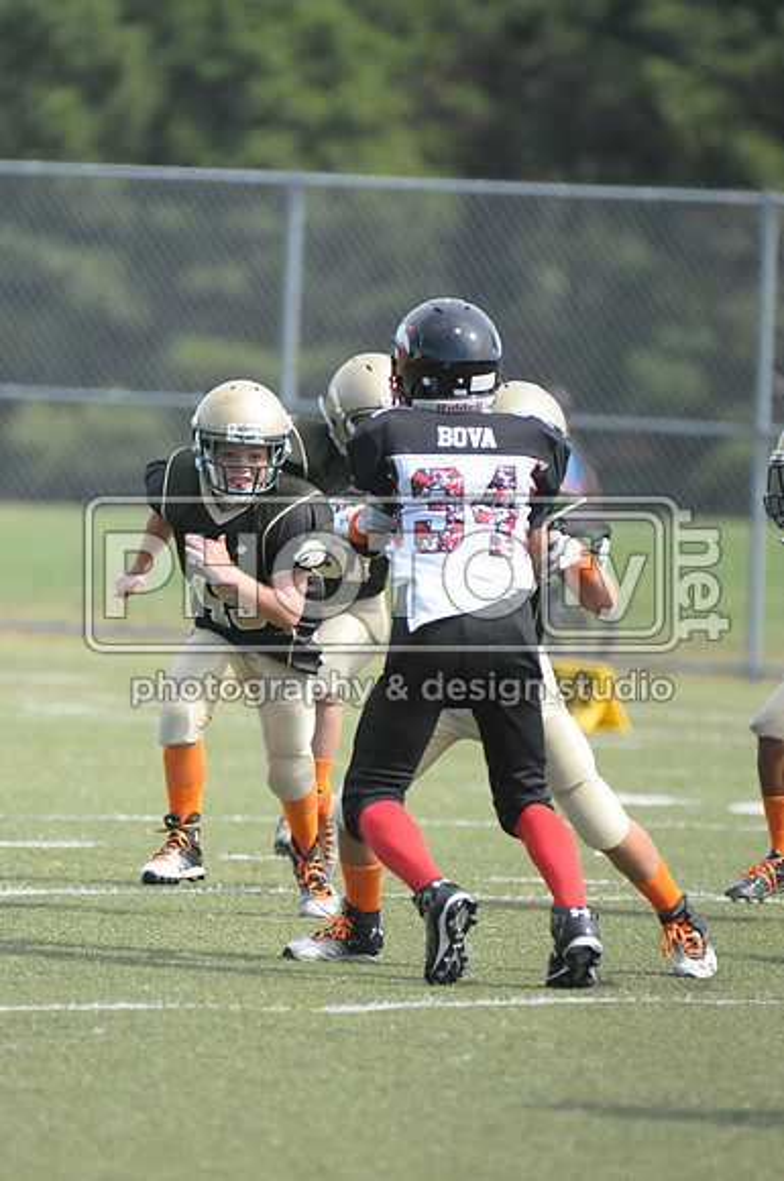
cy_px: 590
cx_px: 392
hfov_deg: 3.0
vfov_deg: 4.6
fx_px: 14743
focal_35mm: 450
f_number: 4
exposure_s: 1/6400
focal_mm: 300
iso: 1600
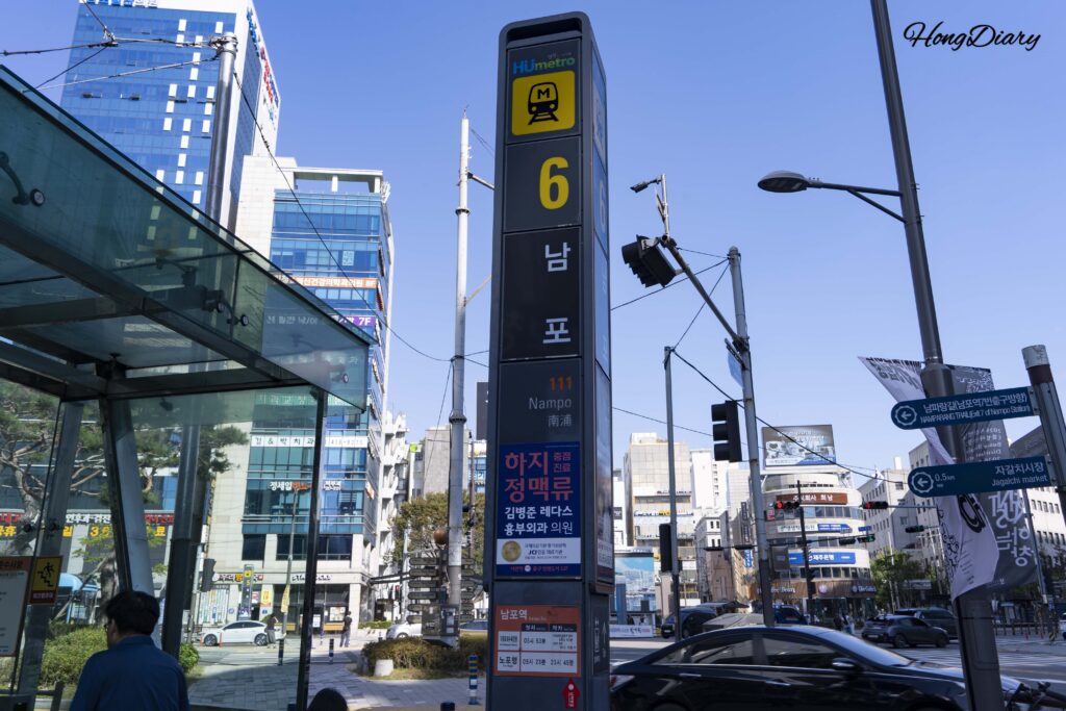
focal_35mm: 28
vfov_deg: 46.4
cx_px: 533
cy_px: 356
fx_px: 829
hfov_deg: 65.5
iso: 100
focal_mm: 28
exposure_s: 1/125
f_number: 10
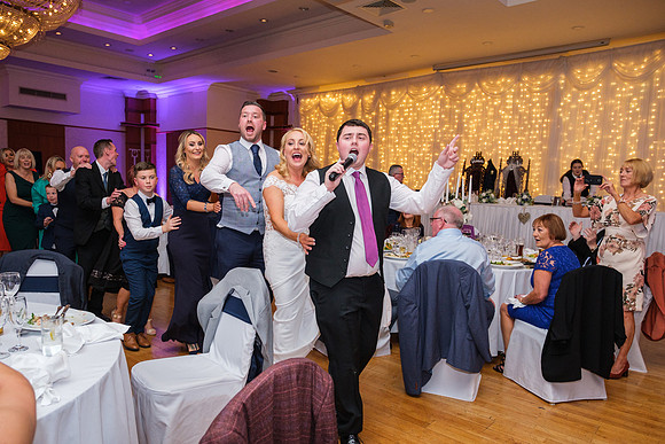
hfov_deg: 70.0
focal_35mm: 26
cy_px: 237
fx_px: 474
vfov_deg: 50.1
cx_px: 310
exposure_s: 1/160
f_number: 3.2
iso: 1250
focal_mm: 16
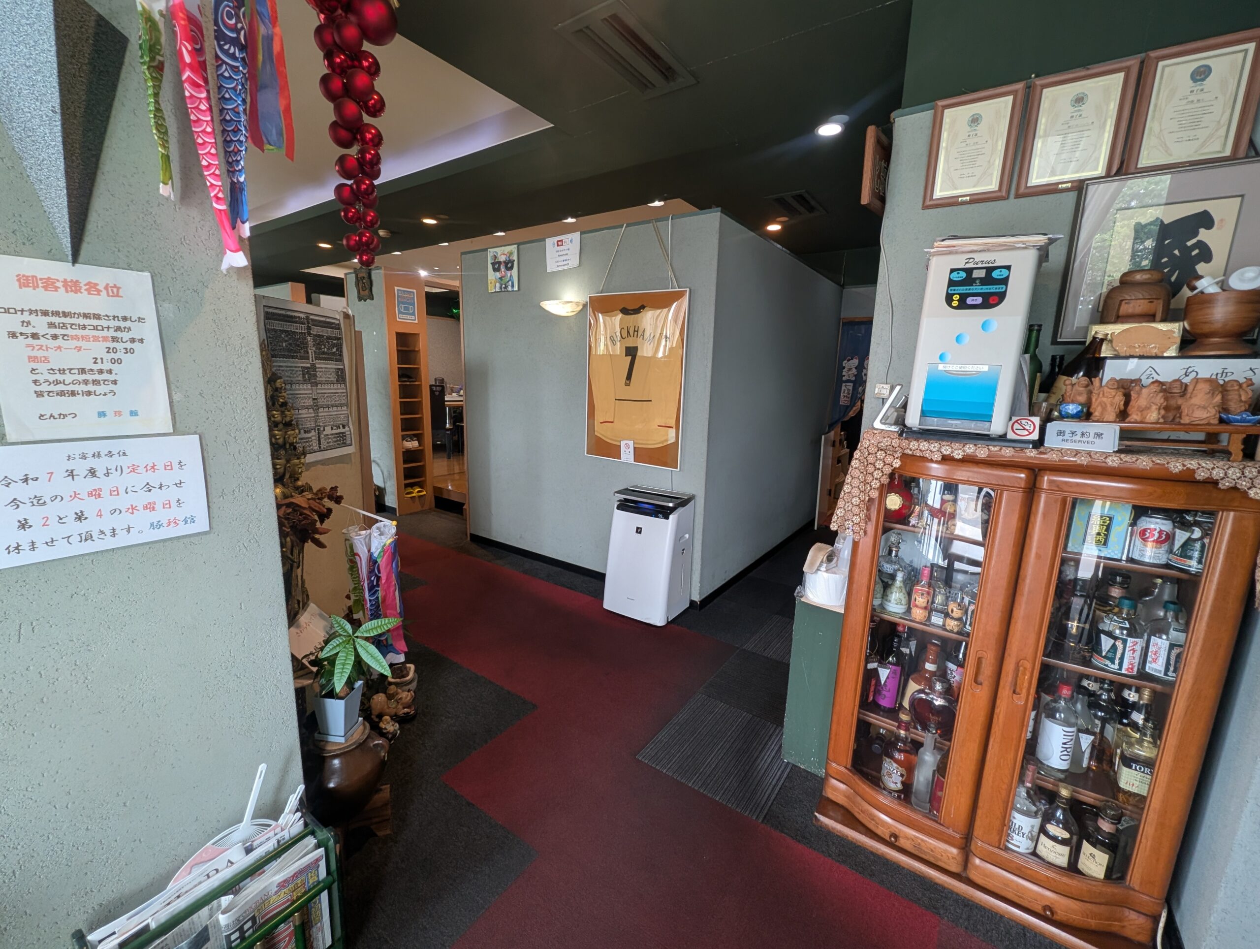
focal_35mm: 13
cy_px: 474
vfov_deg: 90.1
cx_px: 630
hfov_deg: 106.1
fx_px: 474
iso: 63
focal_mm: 1.95
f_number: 2.2
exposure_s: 1/25
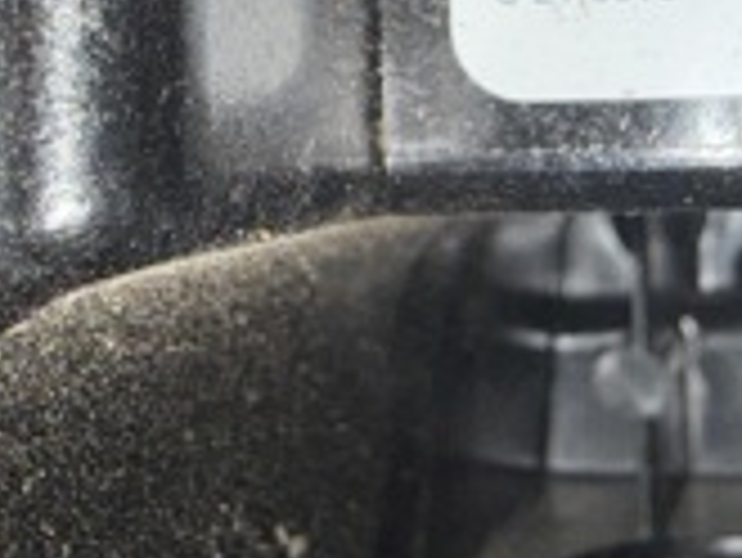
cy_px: -119
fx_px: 1995
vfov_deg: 15.3
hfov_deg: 21.0
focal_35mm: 93
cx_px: 504
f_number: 2.2
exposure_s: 1/309
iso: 12
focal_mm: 2.22
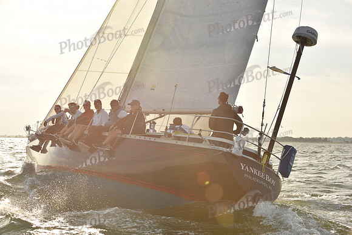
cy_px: 118
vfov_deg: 19.5
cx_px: 176
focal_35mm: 70
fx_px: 685
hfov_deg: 28.8
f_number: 7.1
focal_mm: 70
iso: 250
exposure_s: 1/1000
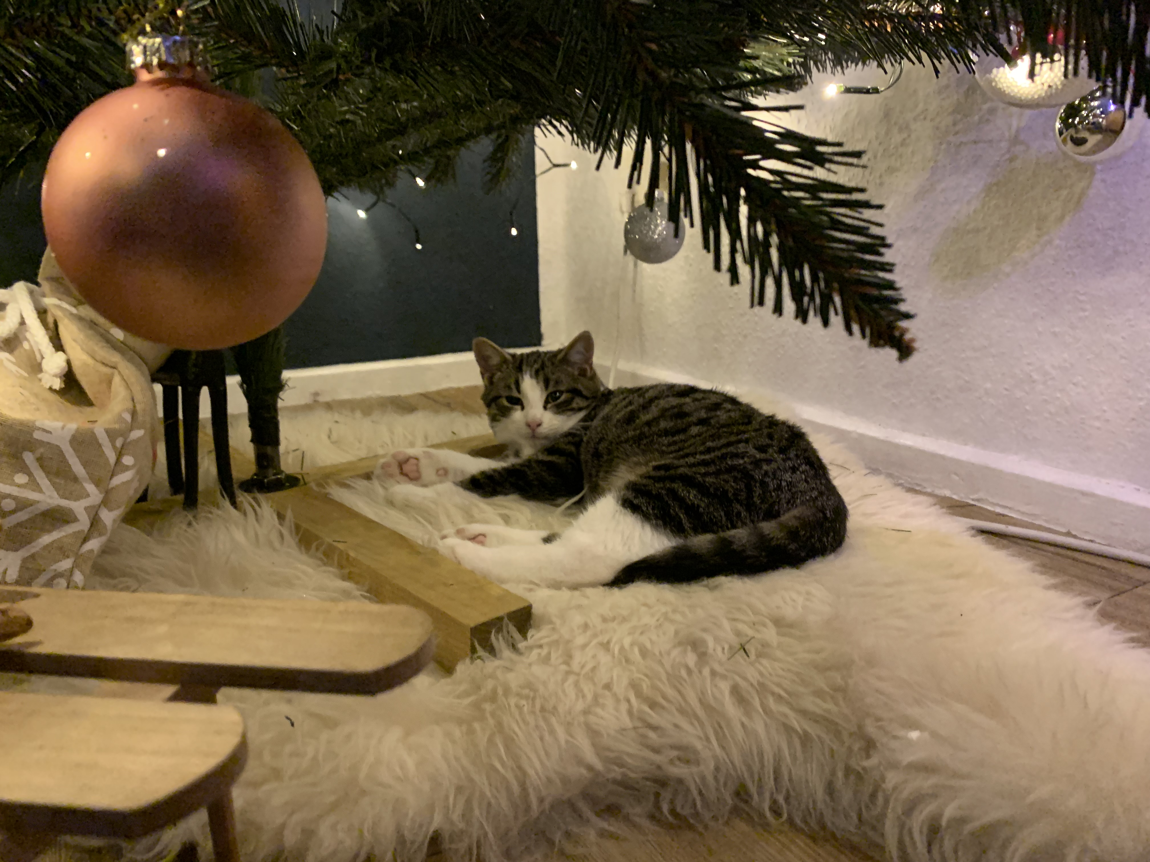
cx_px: 575
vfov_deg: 53.1
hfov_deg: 67.3
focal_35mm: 26
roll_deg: +0.4
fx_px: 864
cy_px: 431
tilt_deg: -13.0
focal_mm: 4.25
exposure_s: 1/24
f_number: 1.8
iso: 500
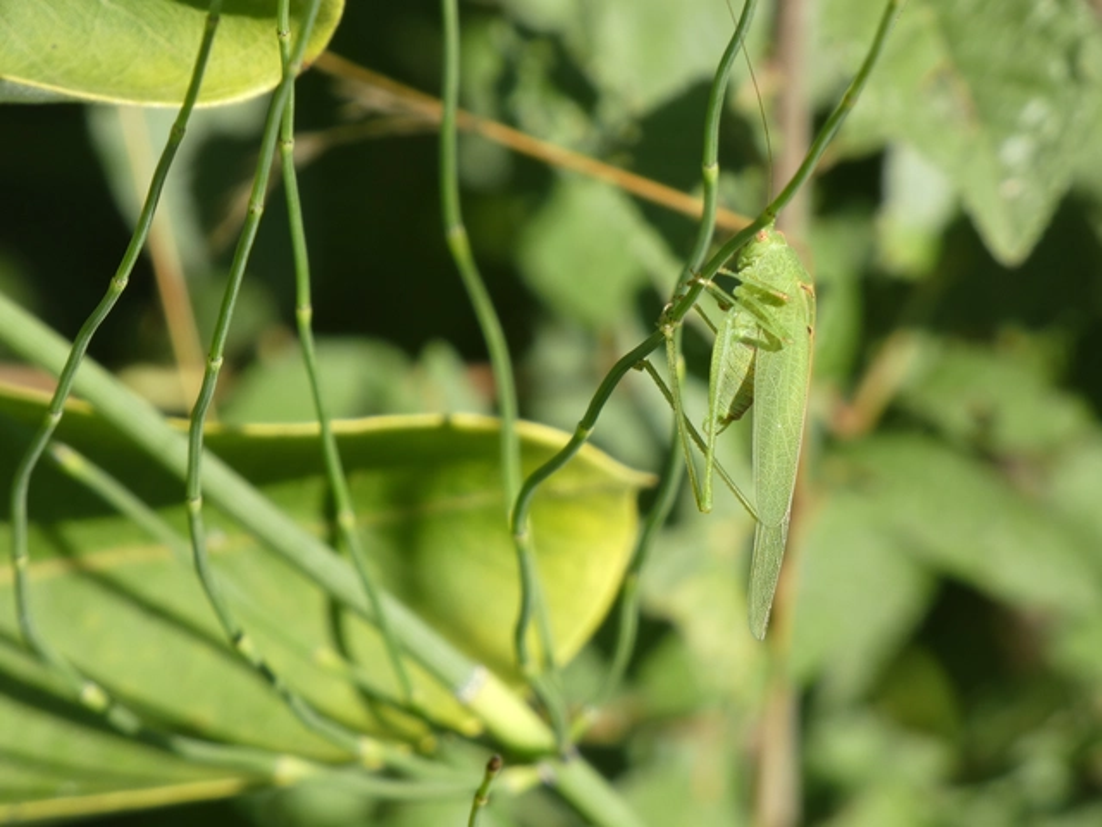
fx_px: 19101
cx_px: 551
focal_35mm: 600
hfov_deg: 3.3
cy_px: 414
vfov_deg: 2.5
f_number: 5.6
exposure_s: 1/200
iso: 80
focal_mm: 107.6
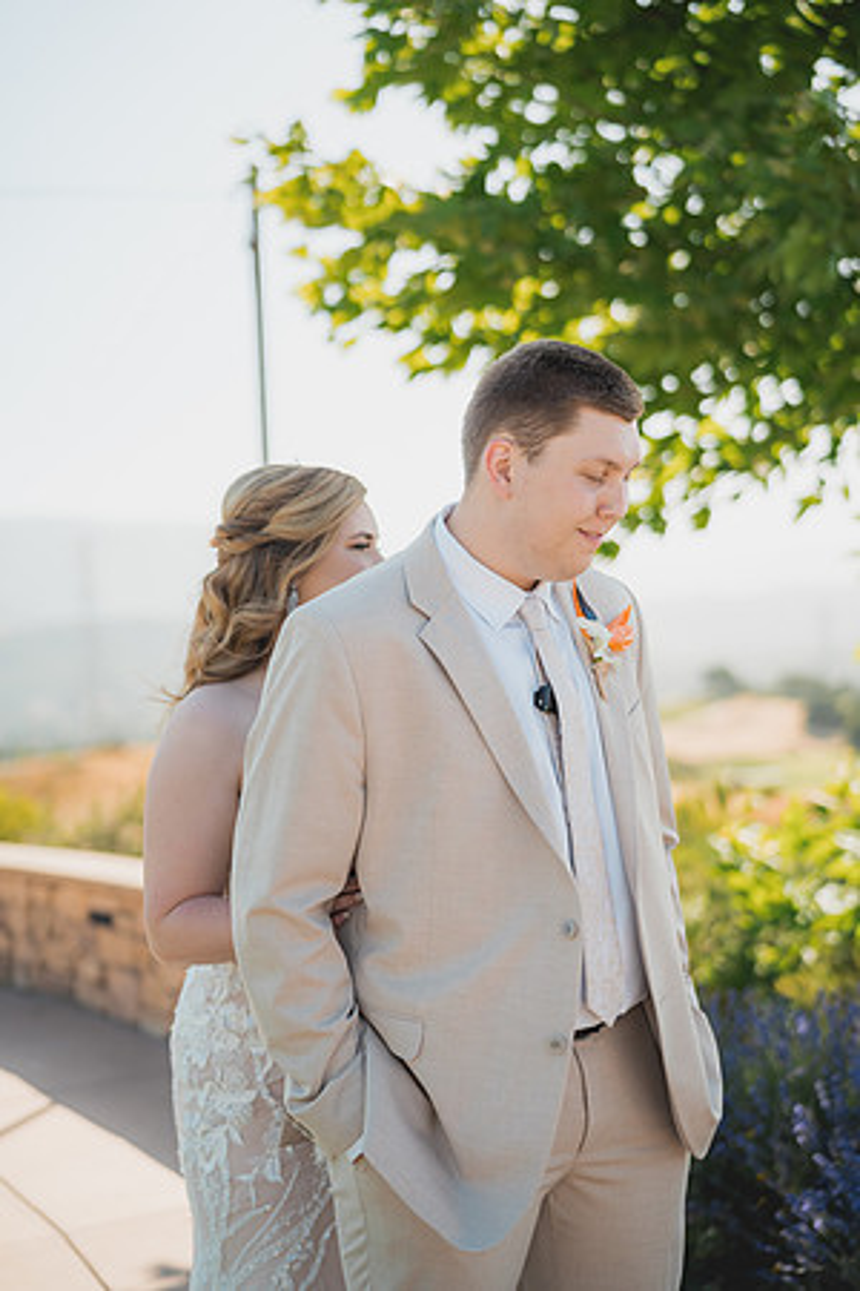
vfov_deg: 39.6
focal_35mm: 50
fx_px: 1792
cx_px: 430
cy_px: 646
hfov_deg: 27.0
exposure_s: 1/2000
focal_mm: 50
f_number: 1.8
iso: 125
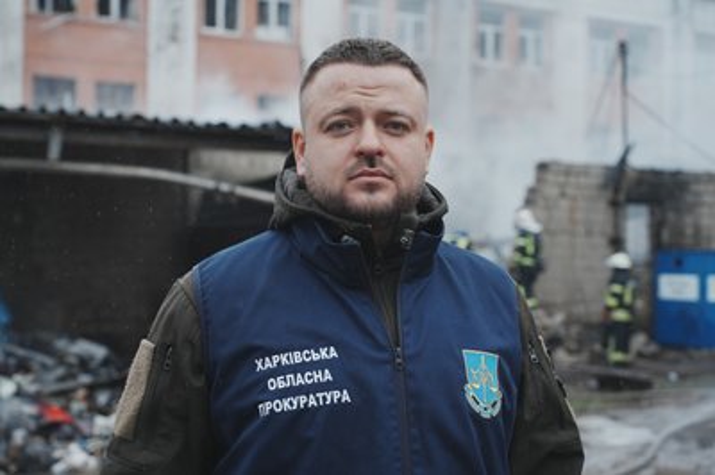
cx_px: 358
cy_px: 238
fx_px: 1111
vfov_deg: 24.2
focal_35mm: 56
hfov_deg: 35.7
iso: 400
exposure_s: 1/640
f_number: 4.5
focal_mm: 56
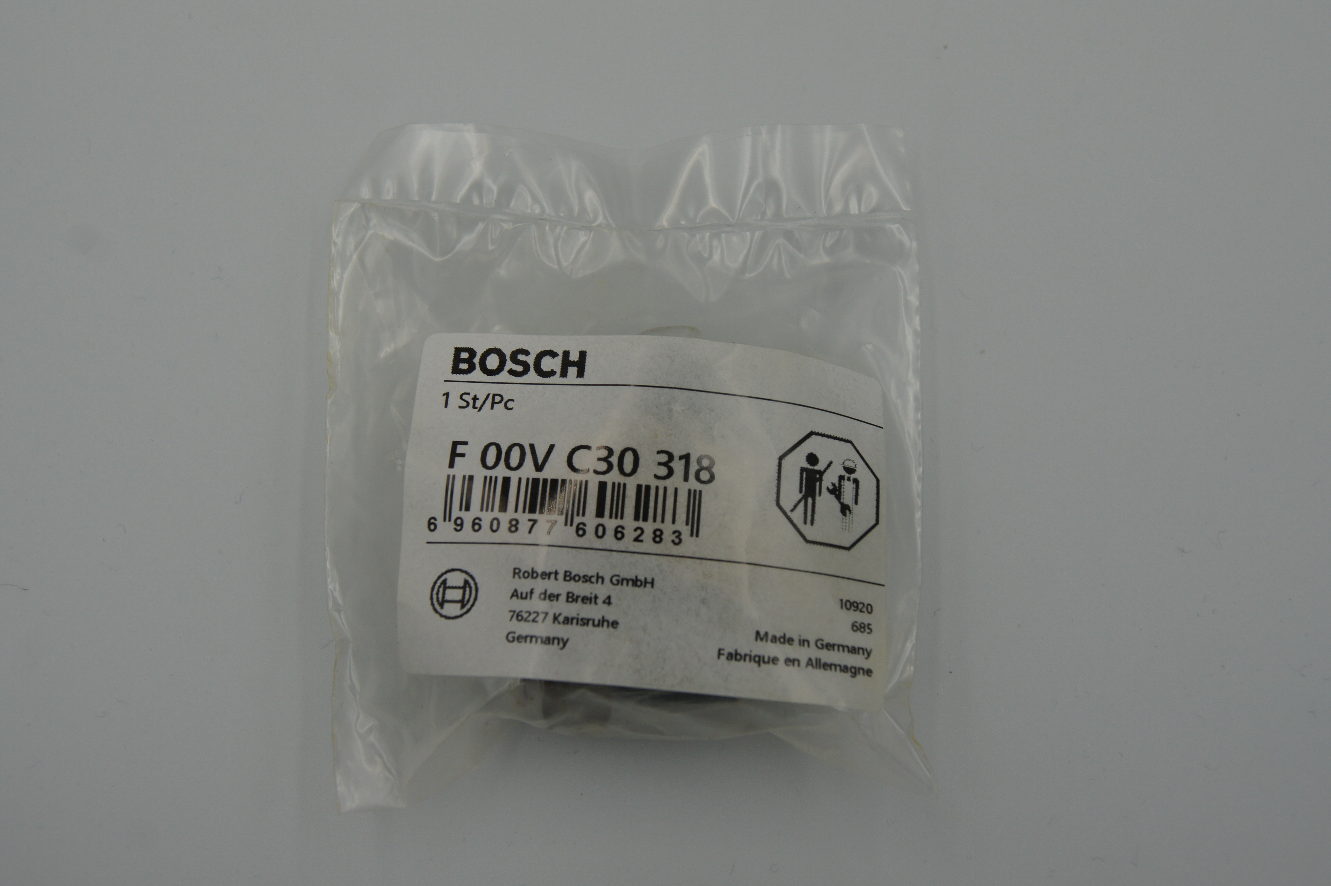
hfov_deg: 43.6
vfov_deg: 29.8
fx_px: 1663
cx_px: 666
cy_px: 443
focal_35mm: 45
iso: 200
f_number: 5.6
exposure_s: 1/400
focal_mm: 30
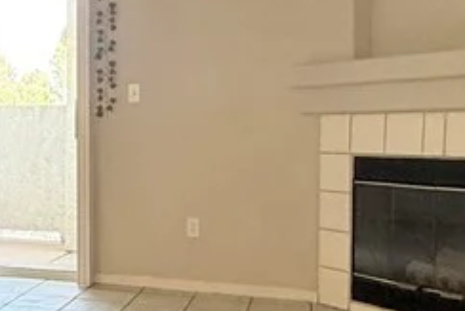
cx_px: -36
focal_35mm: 61
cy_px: 156
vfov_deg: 22.3
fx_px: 788
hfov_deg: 29.8
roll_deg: +0.3
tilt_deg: -2.3
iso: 320
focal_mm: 2.22
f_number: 2.2
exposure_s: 1/120
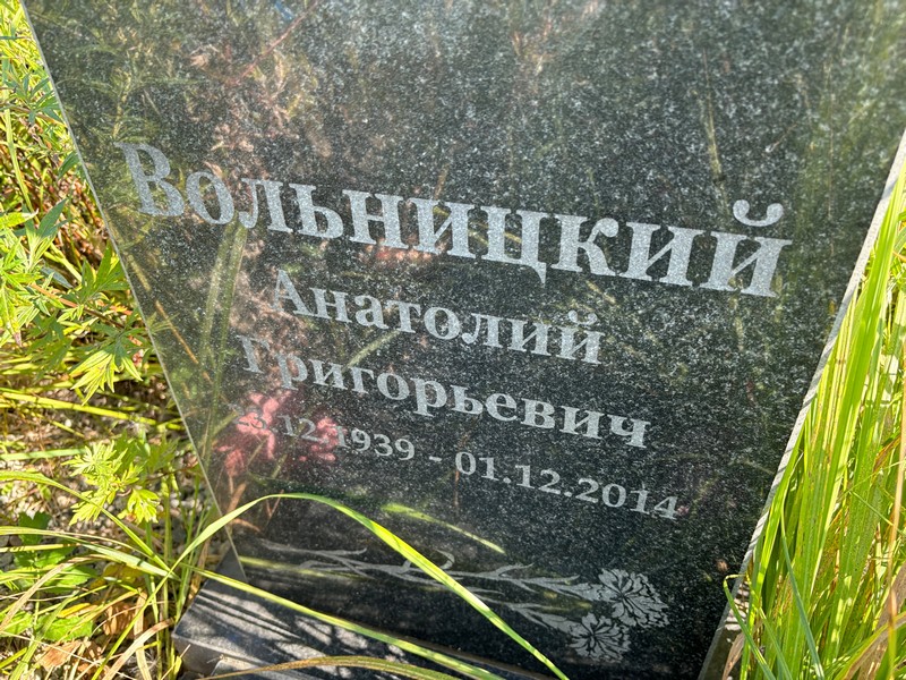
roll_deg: +2.4
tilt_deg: -39.9
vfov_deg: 53.1
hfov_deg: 67.3
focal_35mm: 26
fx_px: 680
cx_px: 453
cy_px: 340
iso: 50
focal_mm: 5.96
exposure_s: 1/171
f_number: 1.6
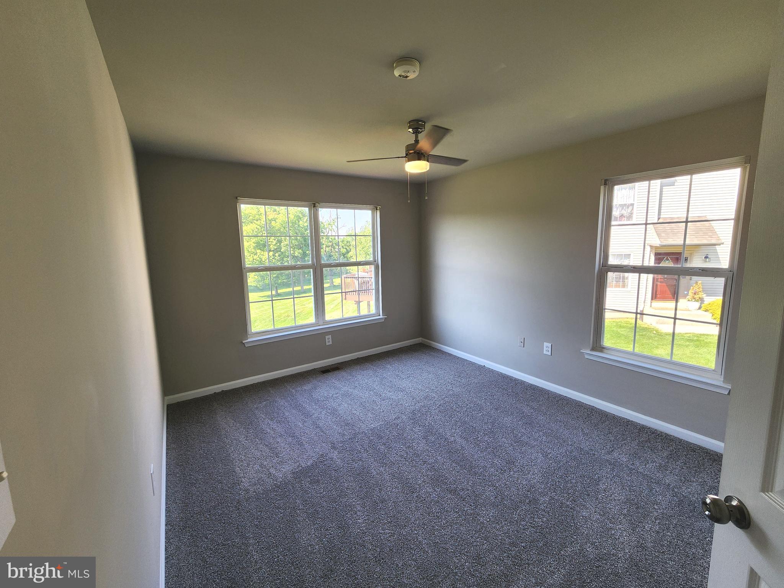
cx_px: 392
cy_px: 294
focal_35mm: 13
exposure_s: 1/126
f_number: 2.2
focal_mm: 2.2
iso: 50
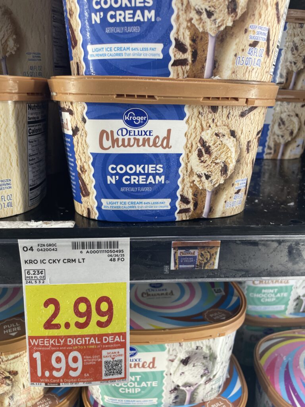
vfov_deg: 67.3
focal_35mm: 26
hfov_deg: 53.1
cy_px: 204
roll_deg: +0.1
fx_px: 305
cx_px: 152
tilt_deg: -19.8
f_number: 1.6
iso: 80
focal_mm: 4.2
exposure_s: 1/120
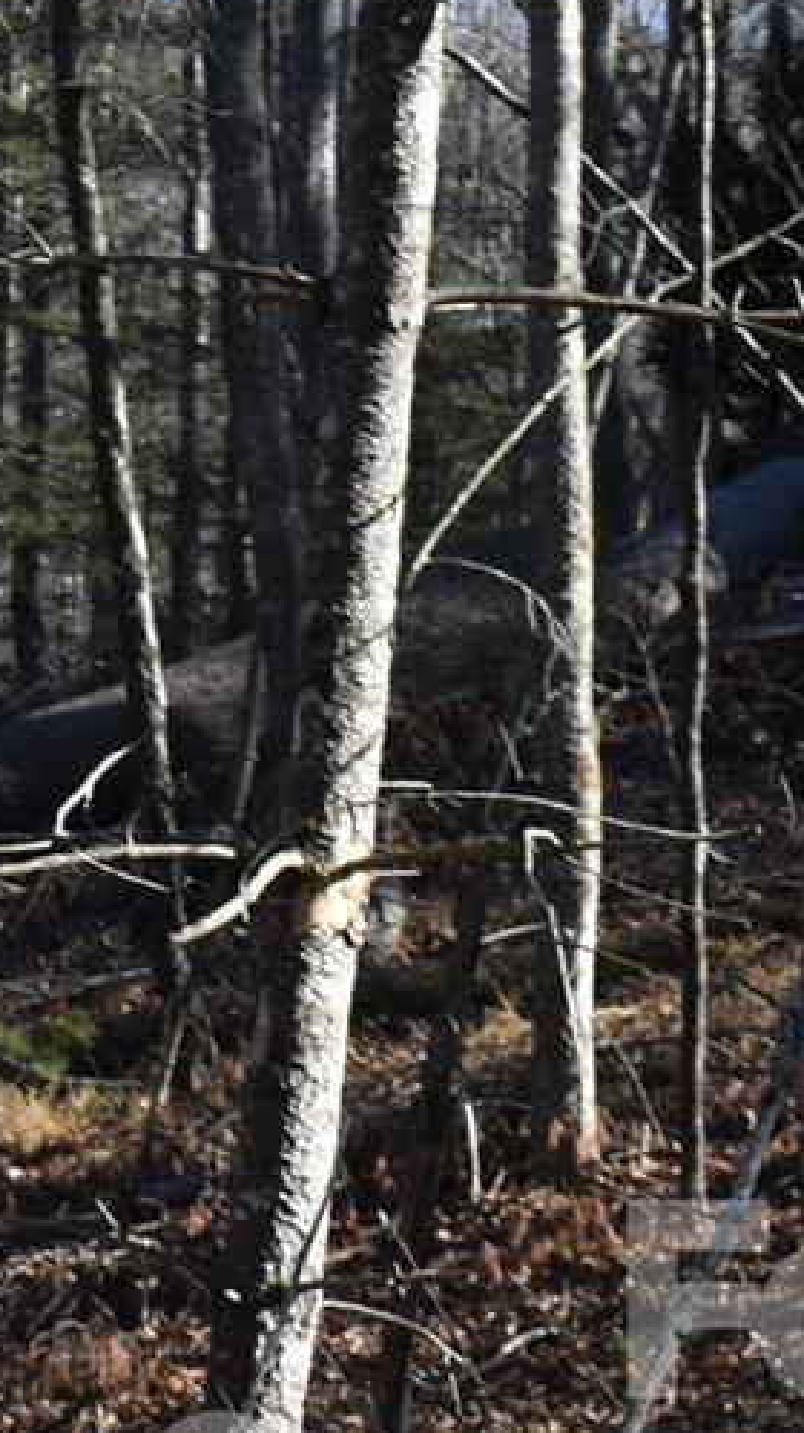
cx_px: -1398
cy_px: -197
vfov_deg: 11.3
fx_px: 7106
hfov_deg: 6.1
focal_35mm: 187
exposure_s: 1/250
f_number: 8
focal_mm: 29
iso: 200
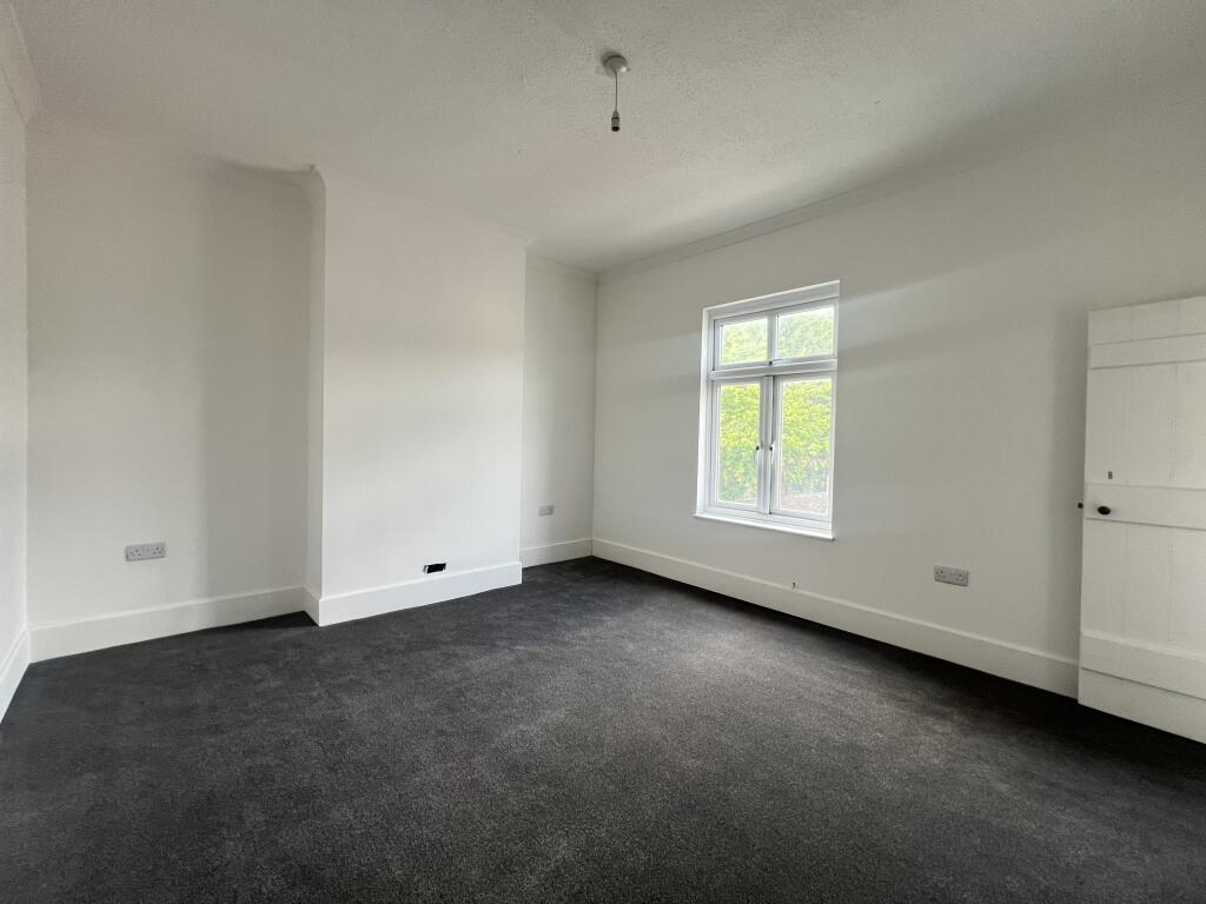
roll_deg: -0.9
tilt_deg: -1.5
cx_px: 603
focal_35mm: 13
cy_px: 452
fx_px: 453
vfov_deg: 89.9
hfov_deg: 106.2
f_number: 1.8
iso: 125
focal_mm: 1.57
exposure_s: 1/99
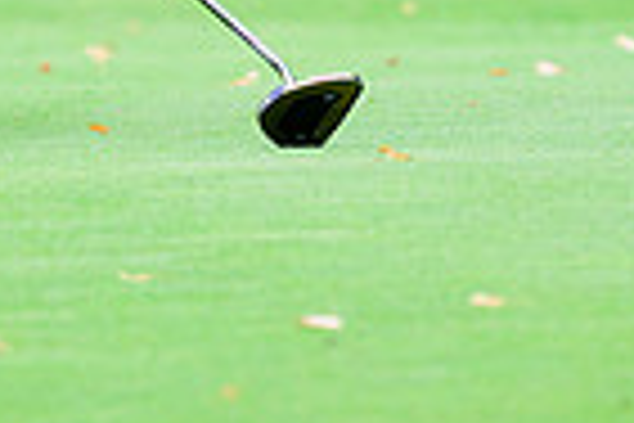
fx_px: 18807
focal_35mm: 1068
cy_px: -407
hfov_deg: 1.9
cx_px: 238
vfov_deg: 1.3
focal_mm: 260
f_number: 5
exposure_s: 1/1600
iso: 1250
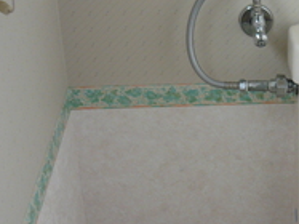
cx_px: 281
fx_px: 639
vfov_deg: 19.9
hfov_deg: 25.4
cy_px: 132
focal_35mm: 74
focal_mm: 5.5
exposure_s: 1/30
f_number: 2.8
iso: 125
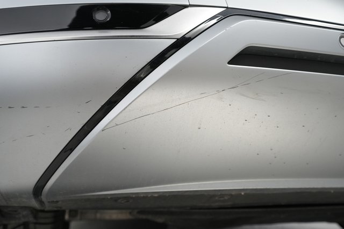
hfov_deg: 65.5
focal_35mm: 28
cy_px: 114
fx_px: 267
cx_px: 172
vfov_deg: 46.4
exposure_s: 1/100
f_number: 4.5
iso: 2500
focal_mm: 28
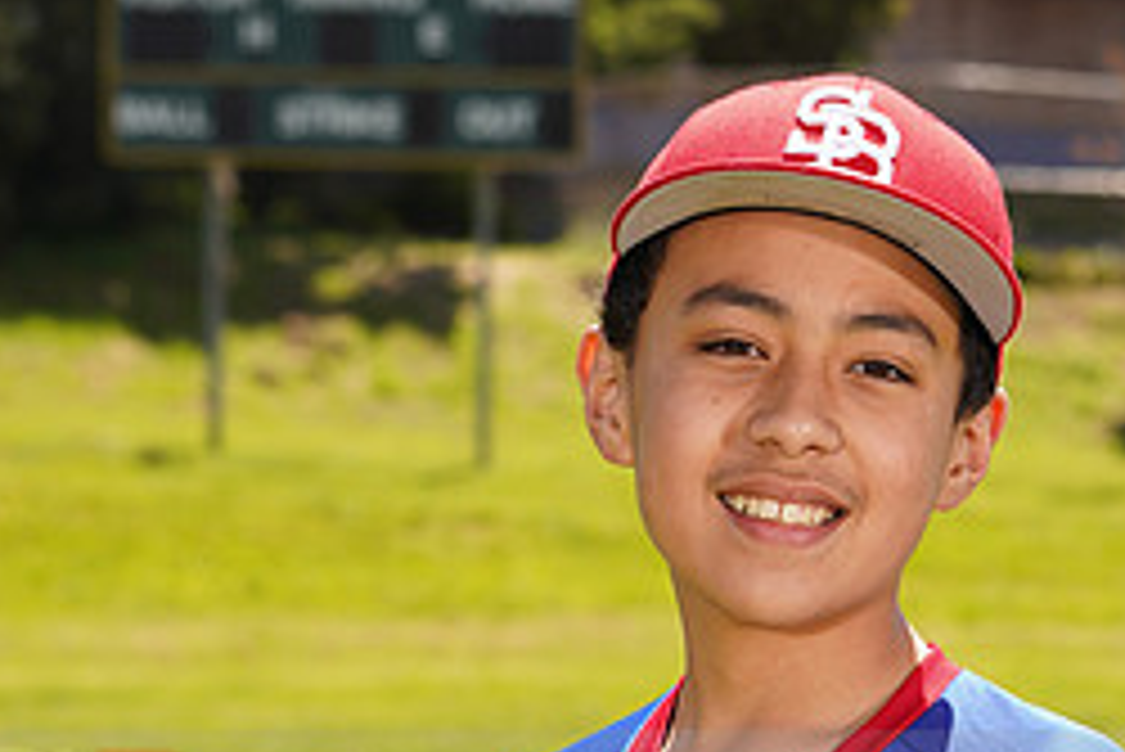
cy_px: 793
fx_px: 7254
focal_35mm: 232
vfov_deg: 5.9
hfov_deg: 8.9
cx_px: 569
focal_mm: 100
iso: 100
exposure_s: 1/160
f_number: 9
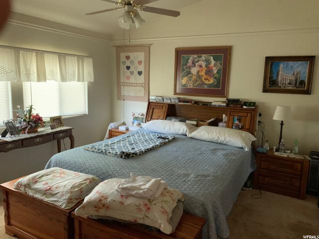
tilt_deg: -5.6
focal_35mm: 26
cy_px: 120
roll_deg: -2.2
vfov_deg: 53.1
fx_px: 240
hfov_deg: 67.3
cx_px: 160
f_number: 1.8
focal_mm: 4.25
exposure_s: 1/30
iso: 500
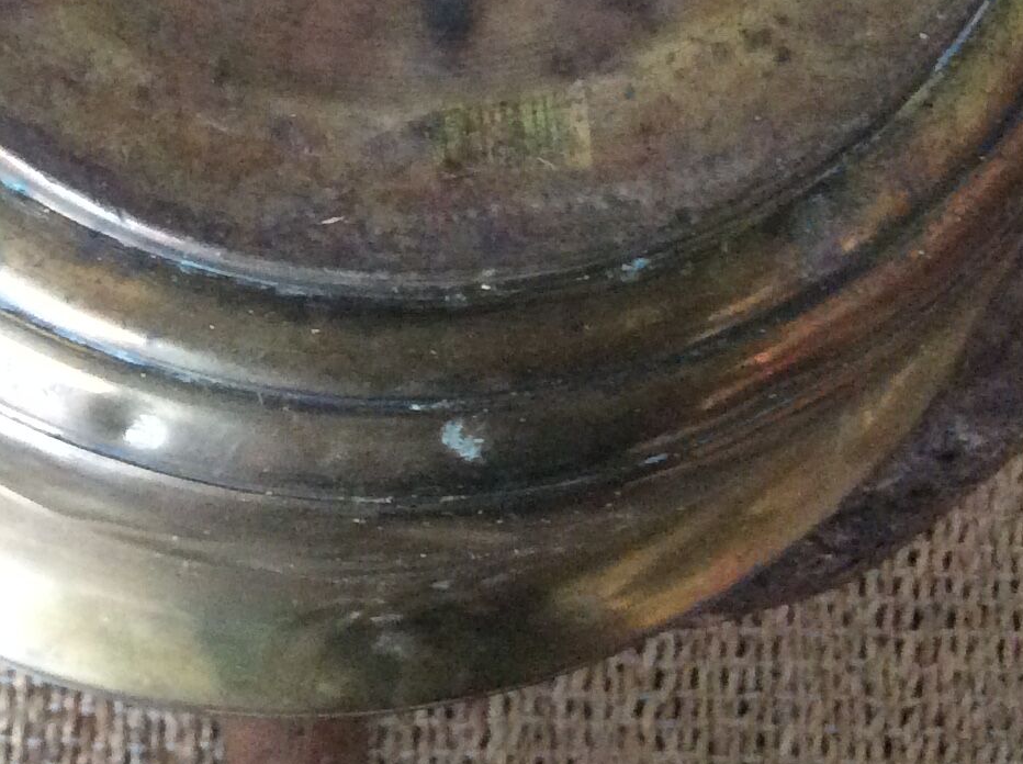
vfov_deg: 15.8
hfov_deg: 21.7
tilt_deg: -72.9
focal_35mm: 89
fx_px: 2626
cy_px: -198
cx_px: 175
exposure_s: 1/25
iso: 250
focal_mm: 3.3
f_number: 2.4
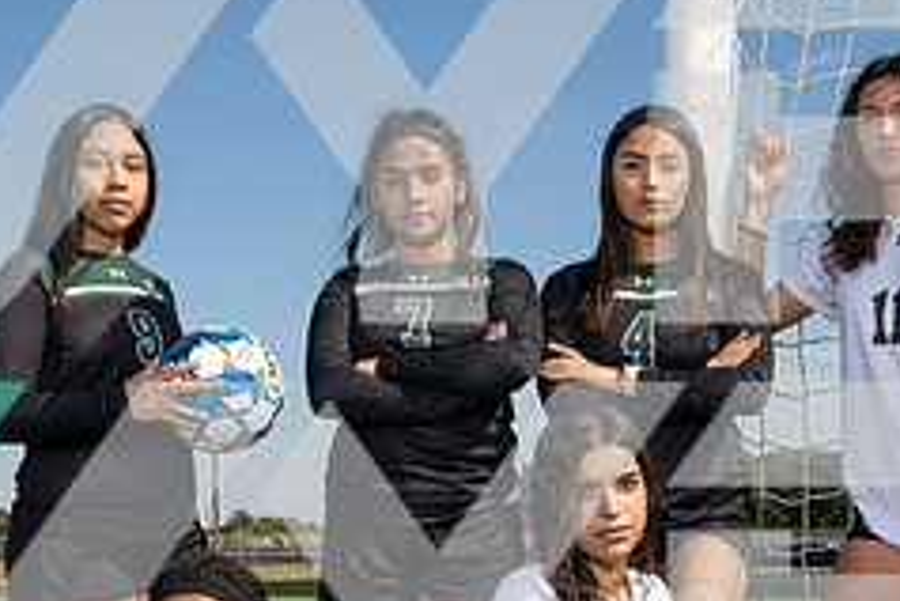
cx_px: 594
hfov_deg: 27.5
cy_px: 584
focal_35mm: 73
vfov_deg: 18.3
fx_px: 1826
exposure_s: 1/250
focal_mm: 30
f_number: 8
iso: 100
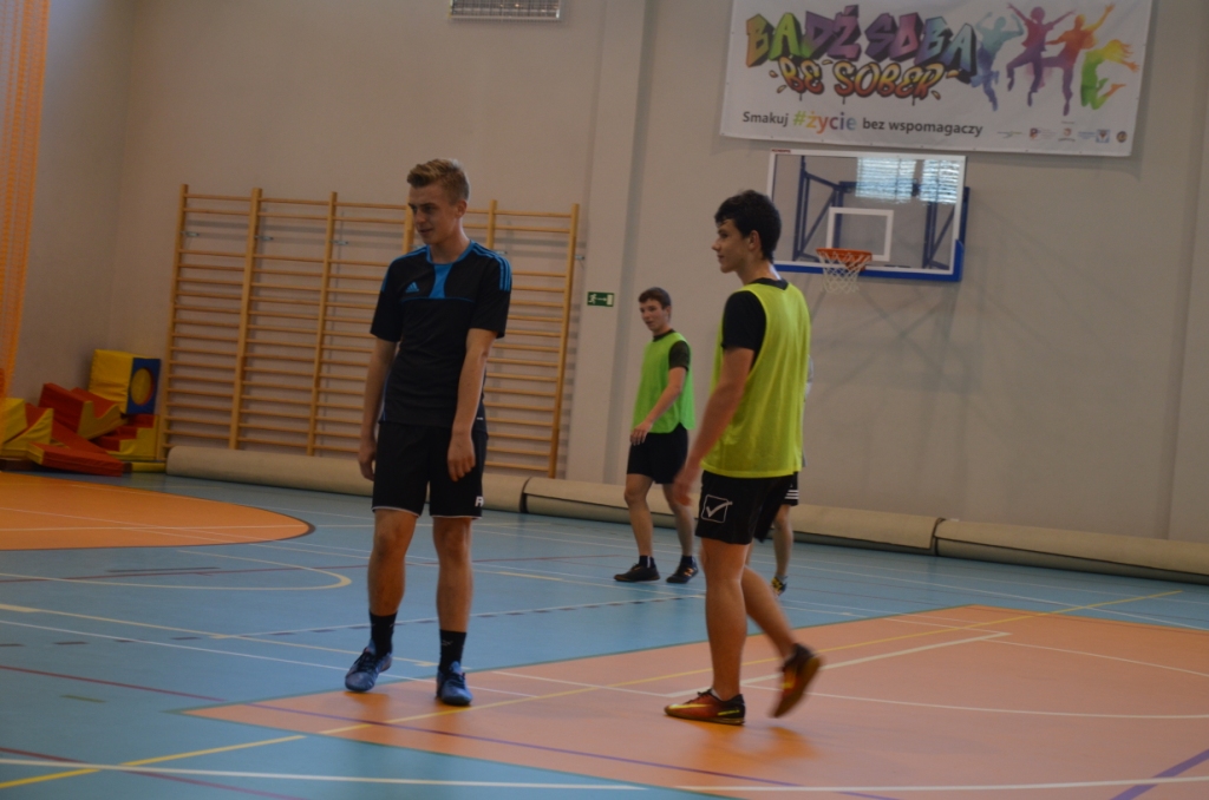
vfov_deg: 18.8
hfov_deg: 28.1
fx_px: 2413
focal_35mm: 72
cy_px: 400
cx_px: 604
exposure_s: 1/60
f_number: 4.8
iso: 640
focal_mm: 48
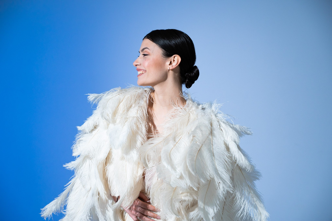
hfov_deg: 31.4
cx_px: 166
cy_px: 110
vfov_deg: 21.2
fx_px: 590
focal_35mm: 64
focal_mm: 64
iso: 1100
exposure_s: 1/250
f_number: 4
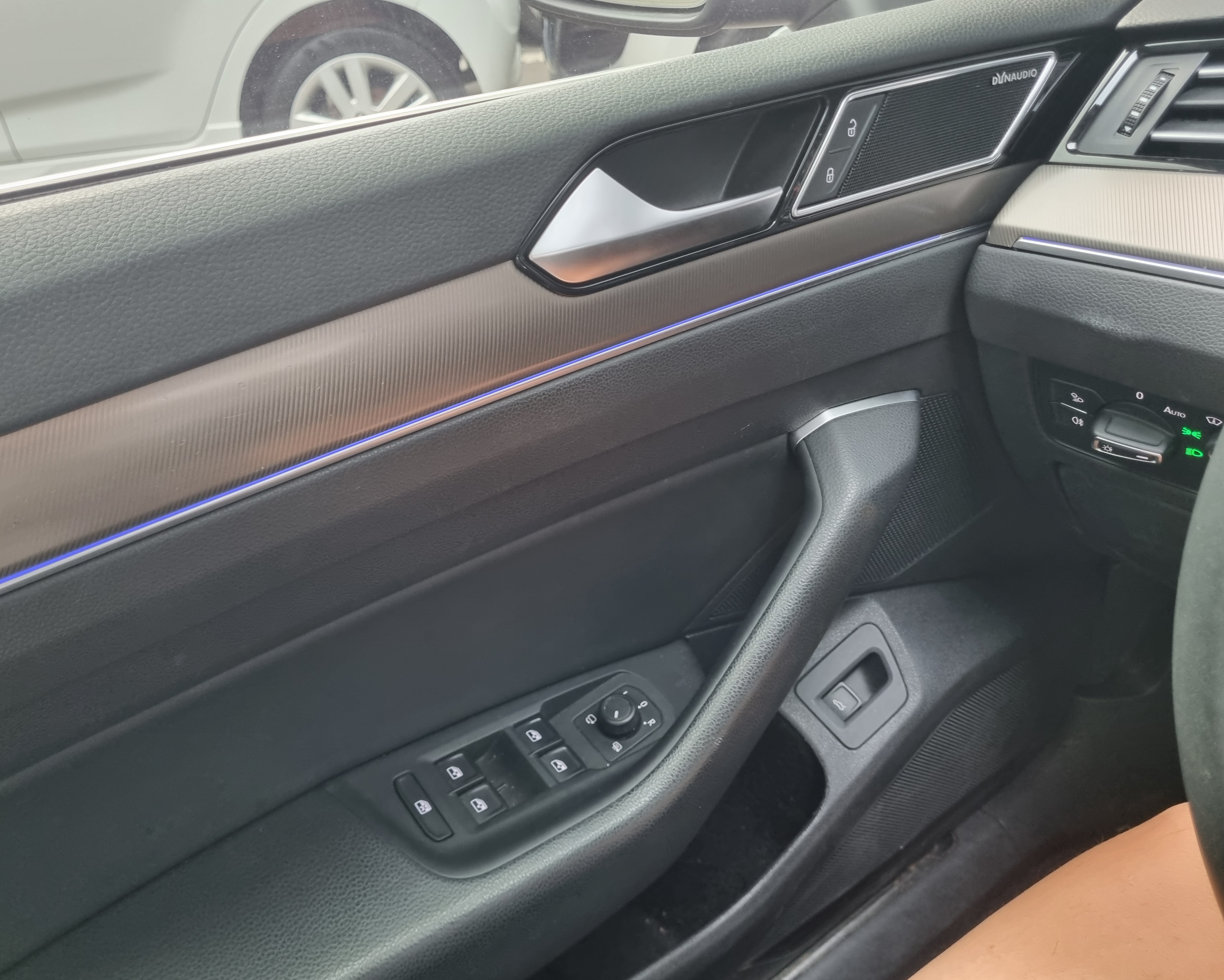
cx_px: 551
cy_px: 480
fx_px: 1014
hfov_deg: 62.1
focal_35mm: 28
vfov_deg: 51.5
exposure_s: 1/40
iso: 250
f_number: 1.8
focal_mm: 5.4
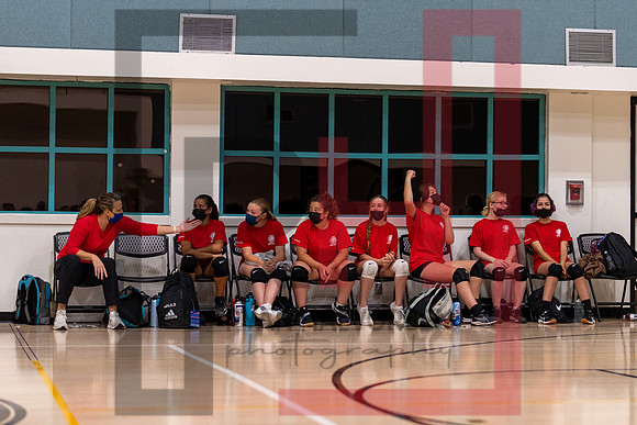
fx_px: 1684
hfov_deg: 21.4
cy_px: 205
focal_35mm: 95
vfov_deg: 14.4
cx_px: 344
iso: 800
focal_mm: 50
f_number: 1.2
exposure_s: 1/1600
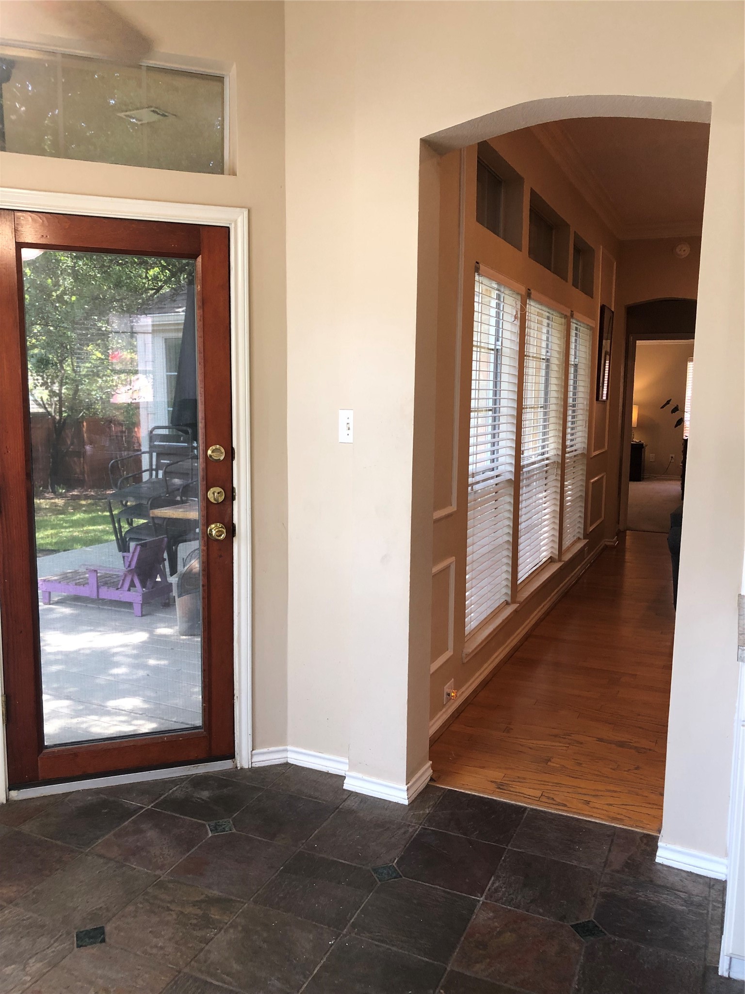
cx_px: 372
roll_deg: +0.0
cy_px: 497
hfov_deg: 49.7
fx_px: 803
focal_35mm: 28
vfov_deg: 63.4
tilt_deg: -7.0
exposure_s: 1/30
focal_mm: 3.99
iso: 32
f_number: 1.8
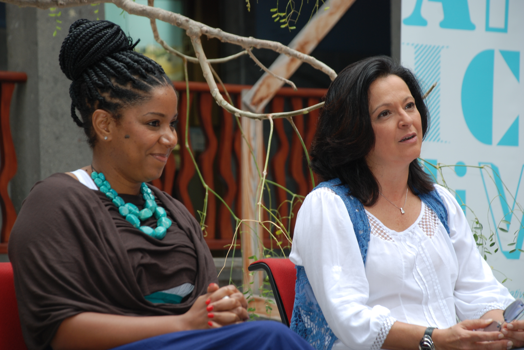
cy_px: 175
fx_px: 2077
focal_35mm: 142
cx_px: 262
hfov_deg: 14.4
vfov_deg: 9.7
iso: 160
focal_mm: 95
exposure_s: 1/60
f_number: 5.6
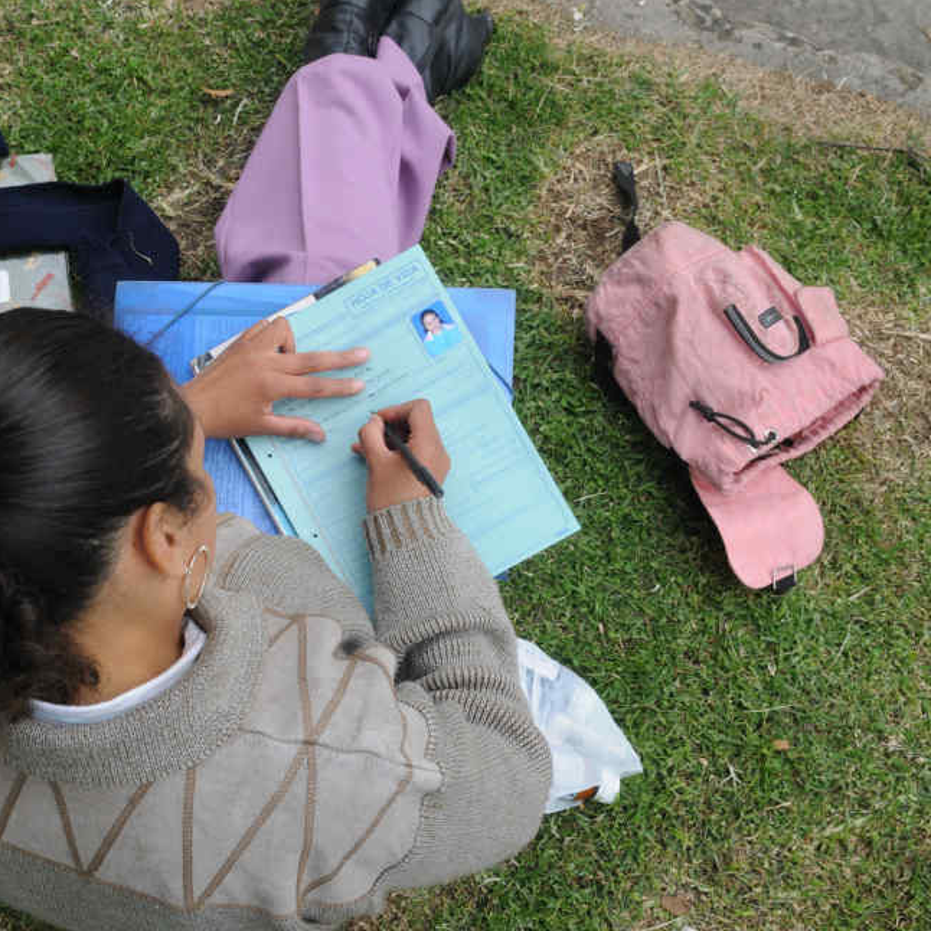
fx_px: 1359
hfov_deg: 37.5
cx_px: 326
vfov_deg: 37.8
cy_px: 469
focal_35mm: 45
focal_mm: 23
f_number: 6.3
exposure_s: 1/320
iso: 320
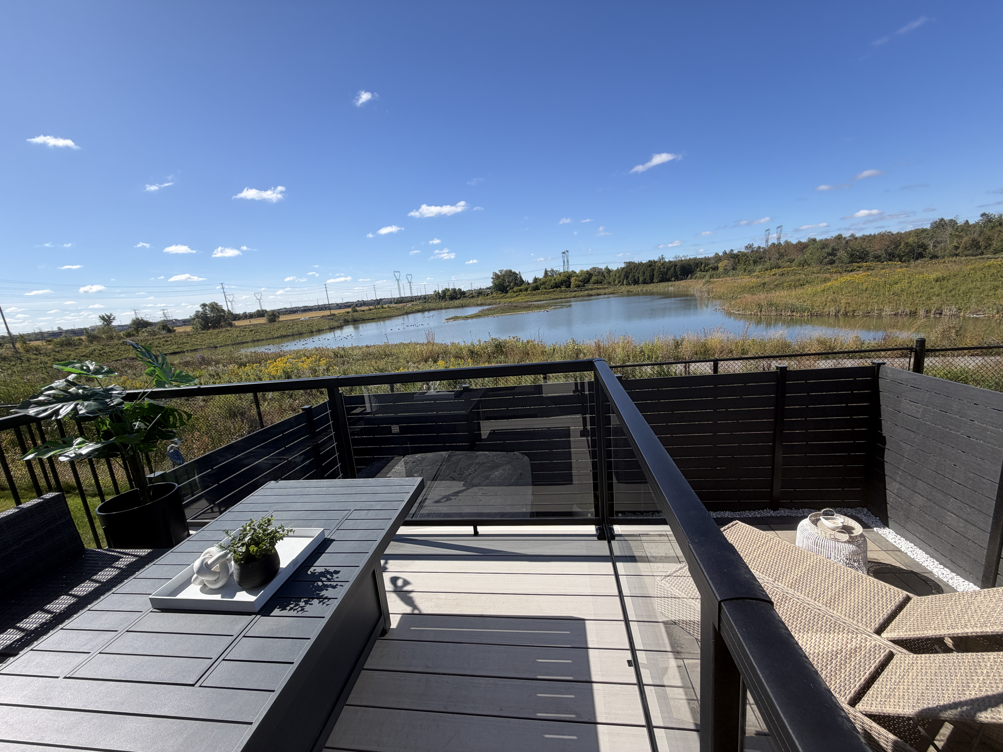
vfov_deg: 85.7
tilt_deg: -14.1
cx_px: 502
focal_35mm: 14
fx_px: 406
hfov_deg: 102.1
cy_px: 376
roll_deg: +4.9
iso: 20
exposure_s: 1/853
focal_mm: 2.22
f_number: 2.2
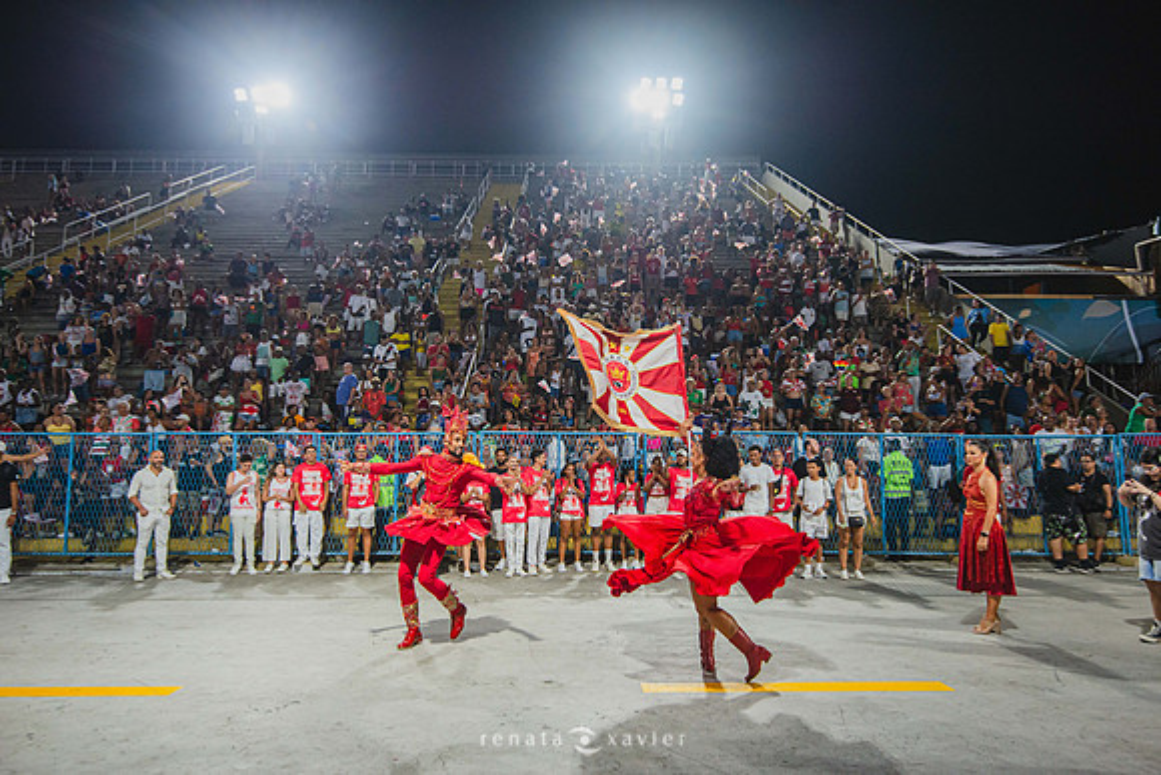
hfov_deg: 73.7
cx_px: 580
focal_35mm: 24
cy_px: 388
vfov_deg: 53.2
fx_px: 774
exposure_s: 1/320
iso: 1600
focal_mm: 24
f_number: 4
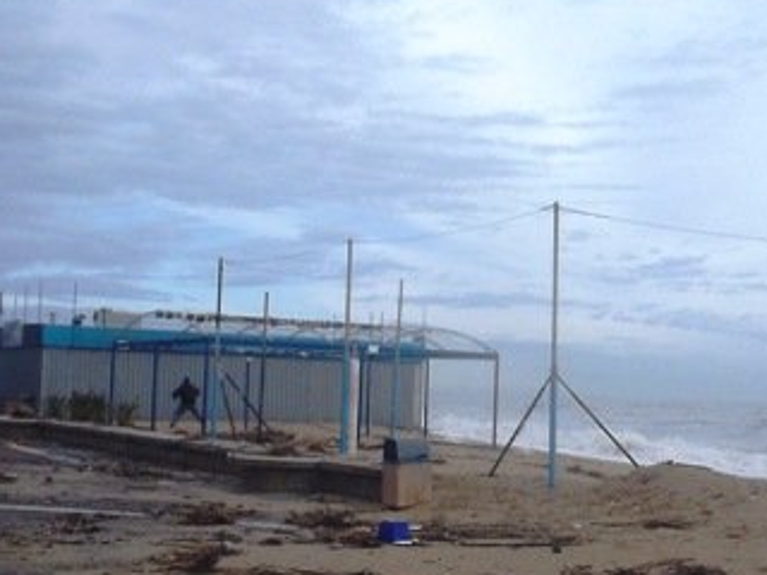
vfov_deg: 25.2
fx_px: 1285
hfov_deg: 32.5
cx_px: 591
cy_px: 350
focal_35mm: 58
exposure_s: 1/320
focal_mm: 4.1
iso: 80
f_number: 5.6
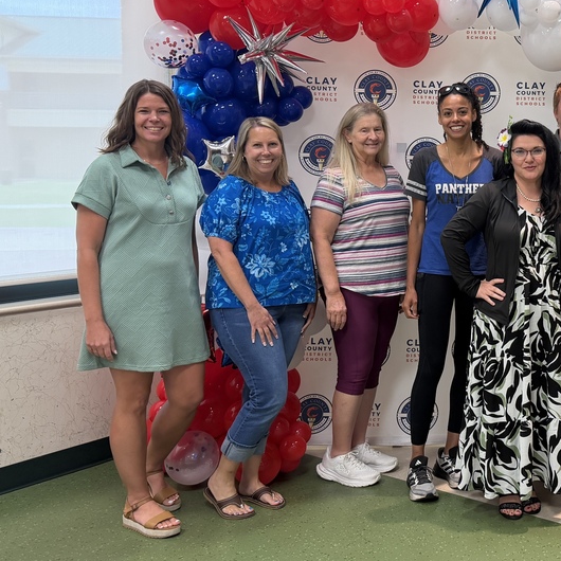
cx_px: 525
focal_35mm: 41
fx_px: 752
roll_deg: -0.2
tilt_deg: -3.2
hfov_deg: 37.7
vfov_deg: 40.9
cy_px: 264
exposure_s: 1/60
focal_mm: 6.76
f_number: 1.78
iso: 160
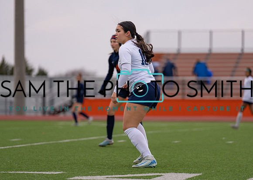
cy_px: 79
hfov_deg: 10.2
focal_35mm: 198
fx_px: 1419
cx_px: 138
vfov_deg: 7.3
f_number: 2.8
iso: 160
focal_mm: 168
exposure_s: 1/1250
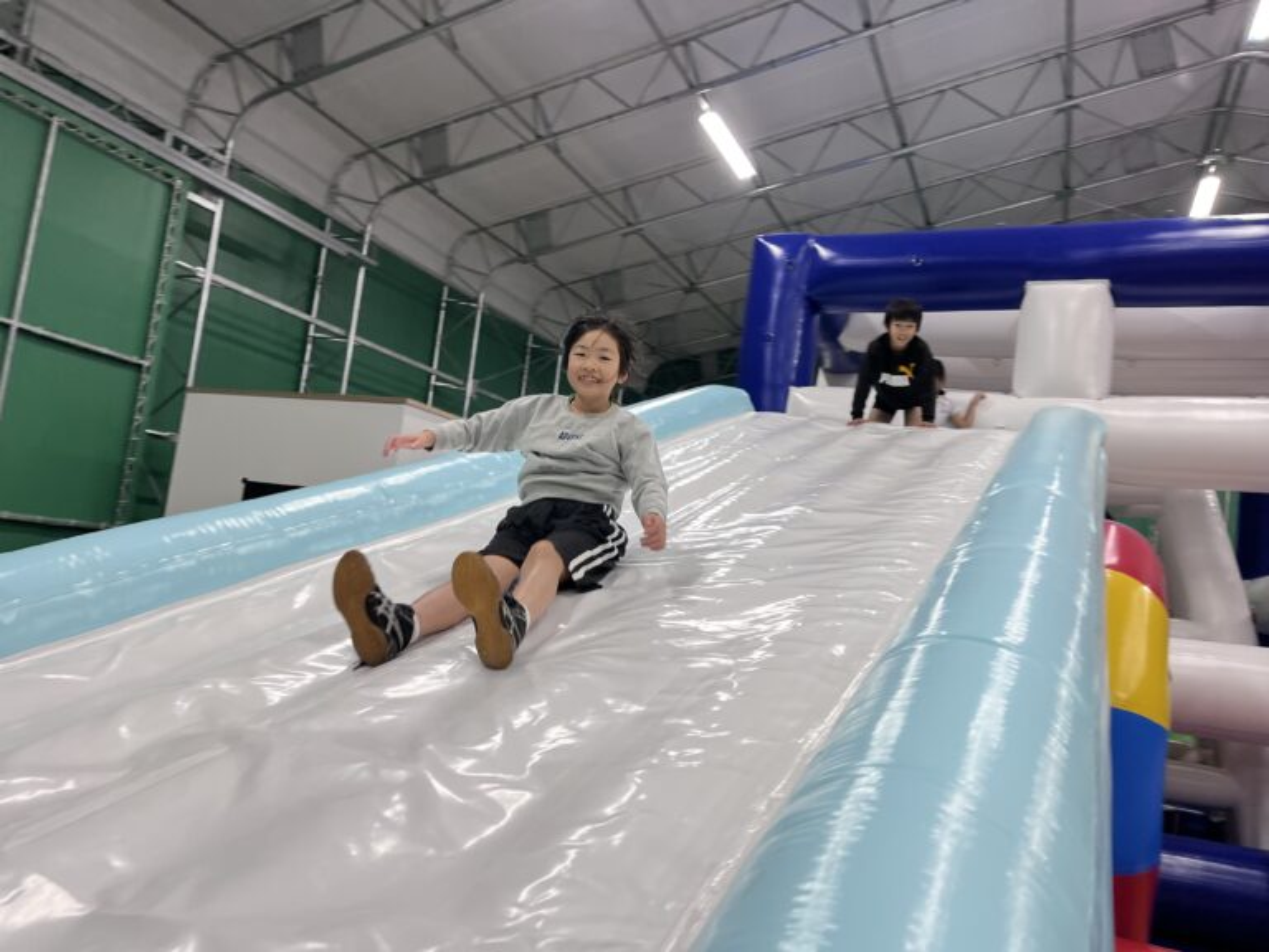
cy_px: 476
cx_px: 634
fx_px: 953
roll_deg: -10.3
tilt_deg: +6.7
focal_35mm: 26
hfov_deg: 67.3
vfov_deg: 53.1
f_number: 1.6
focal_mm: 5.1
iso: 80
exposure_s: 1/60
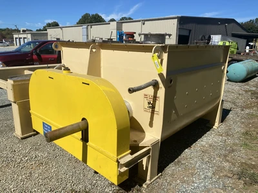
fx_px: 194
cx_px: 129
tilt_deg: -13.7
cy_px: 96
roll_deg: -1.5
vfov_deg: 53.1
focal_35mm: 26
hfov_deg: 67.3
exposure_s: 1/5495
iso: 32
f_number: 1.8
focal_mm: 4.25
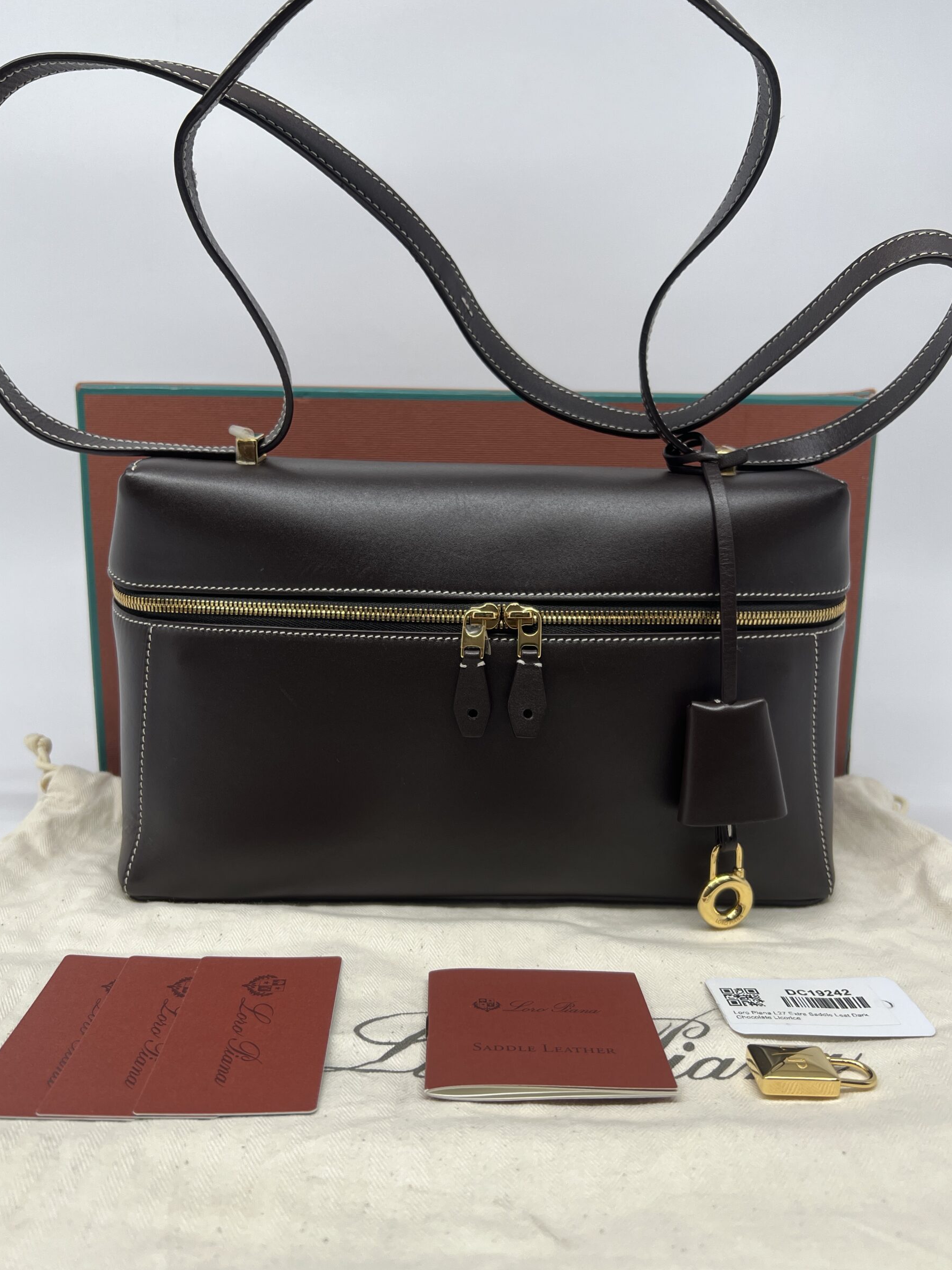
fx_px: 1027
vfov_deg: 63.4
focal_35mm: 28
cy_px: 666
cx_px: 467
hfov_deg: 49.7
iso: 50
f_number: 1.5
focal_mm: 5.7
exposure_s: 1/100
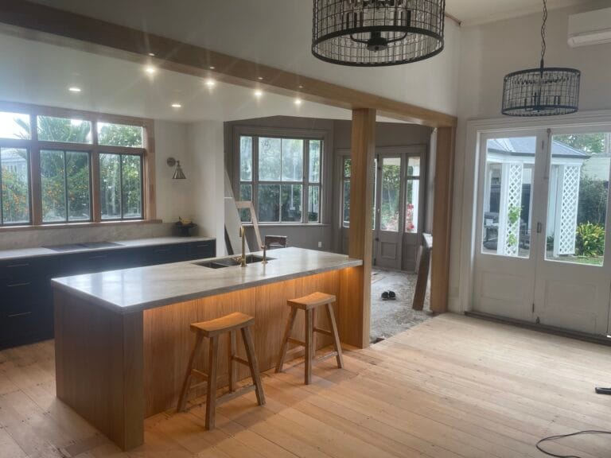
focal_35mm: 26
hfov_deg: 67.3
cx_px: 306
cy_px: 229
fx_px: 459
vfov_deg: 53.1
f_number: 1.6
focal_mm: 4.2
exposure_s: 1/100
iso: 50
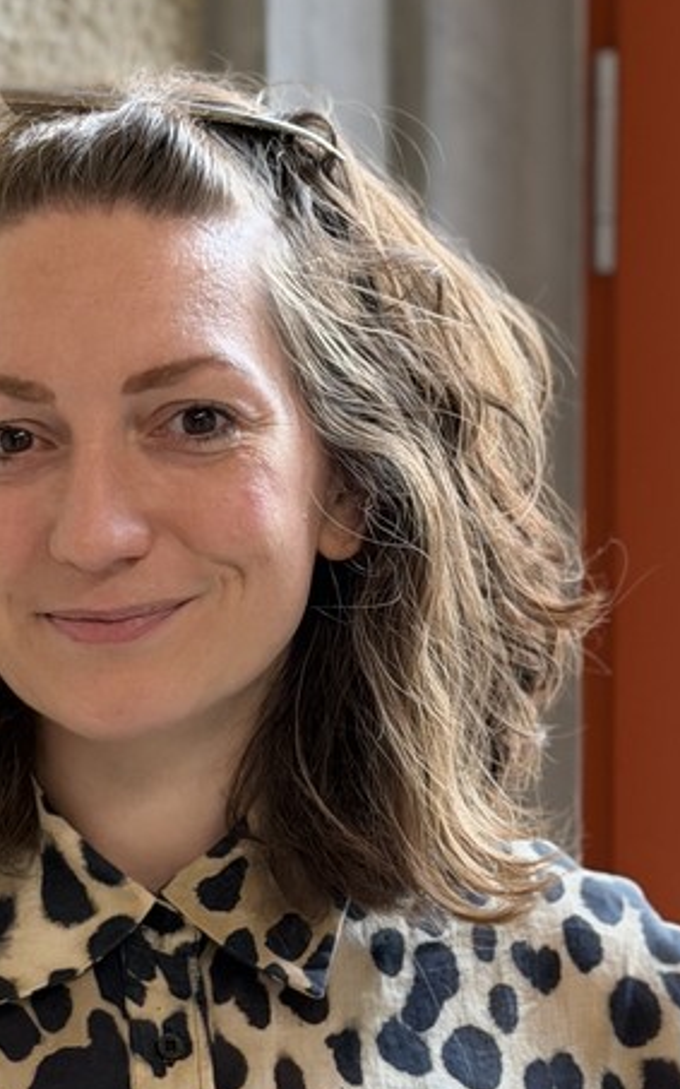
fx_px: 3411
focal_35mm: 115
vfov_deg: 18.1
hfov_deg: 11.4
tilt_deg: -4.9
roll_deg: -0.2
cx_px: 267
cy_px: 623
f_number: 1.78
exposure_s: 1/100
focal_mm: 6.76
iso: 125
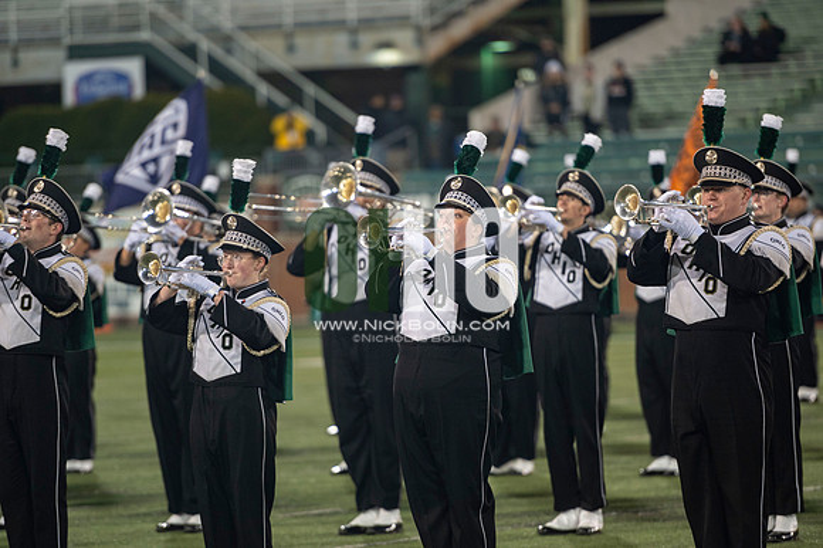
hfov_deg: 10.3
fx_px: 4569
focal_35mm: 200
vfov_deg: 6.9
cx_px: 412
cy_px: 274
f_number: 2.8
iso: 1000
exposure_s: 1/500
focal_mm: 200
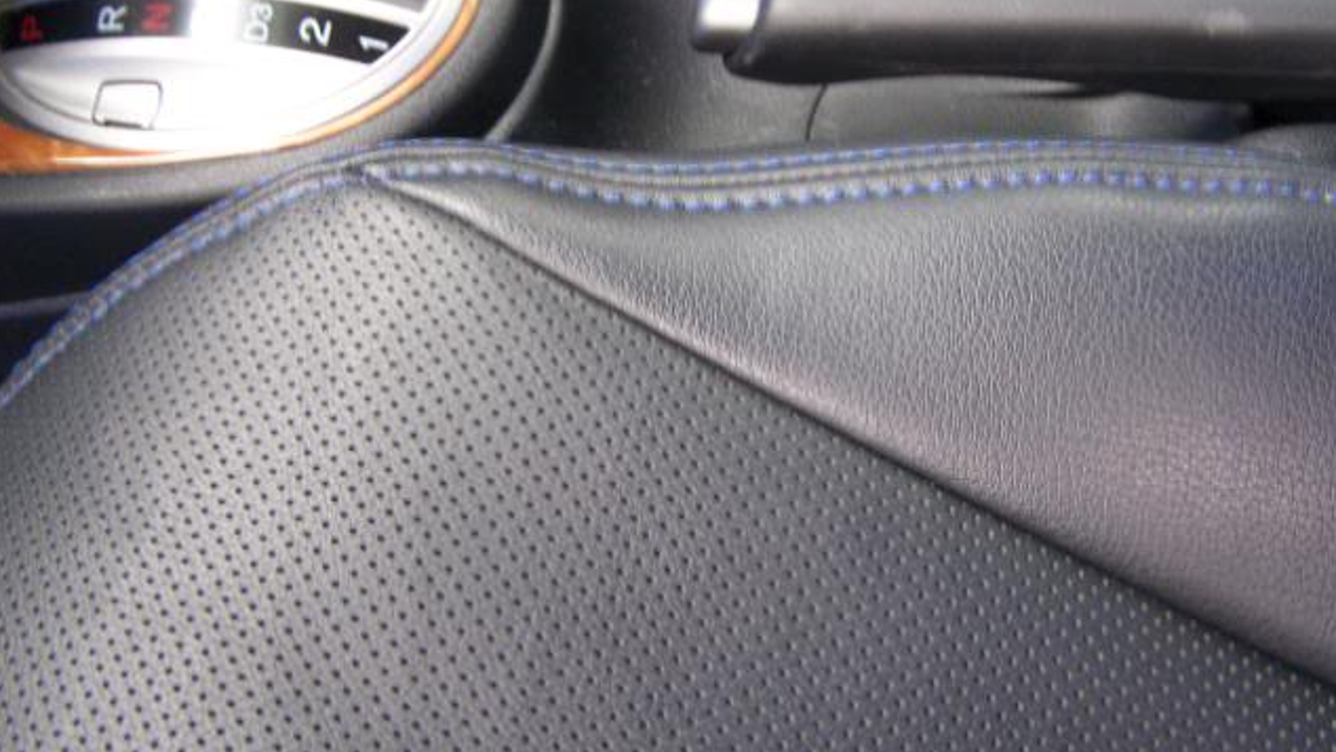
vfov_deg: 27.1
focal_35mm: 44
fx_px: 1559
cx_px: 664
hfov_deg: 46.4
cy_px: 316
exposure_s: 1/15
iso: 140
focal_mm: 6.7
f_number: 2.8
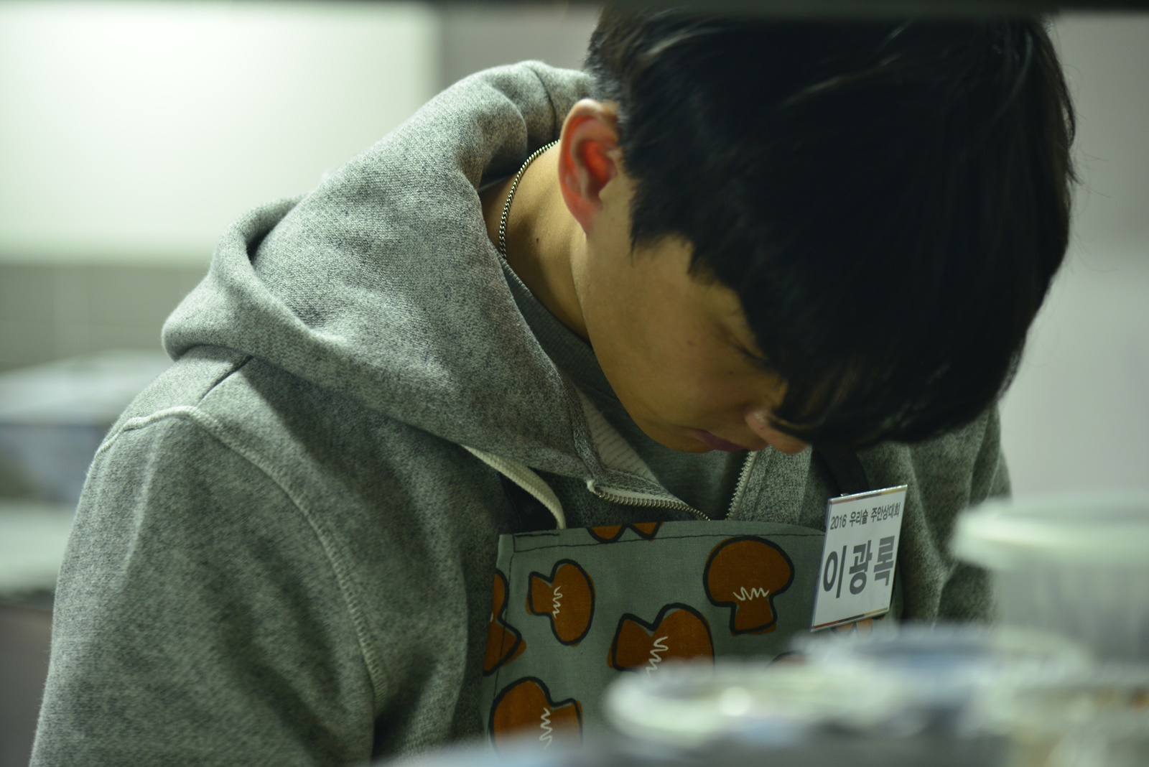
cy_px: 384
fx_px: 3831
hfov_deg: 17.1
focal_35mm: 120
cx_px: 574
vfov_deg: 11.4
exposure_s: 1/30
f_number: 4
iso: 800
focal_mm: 120
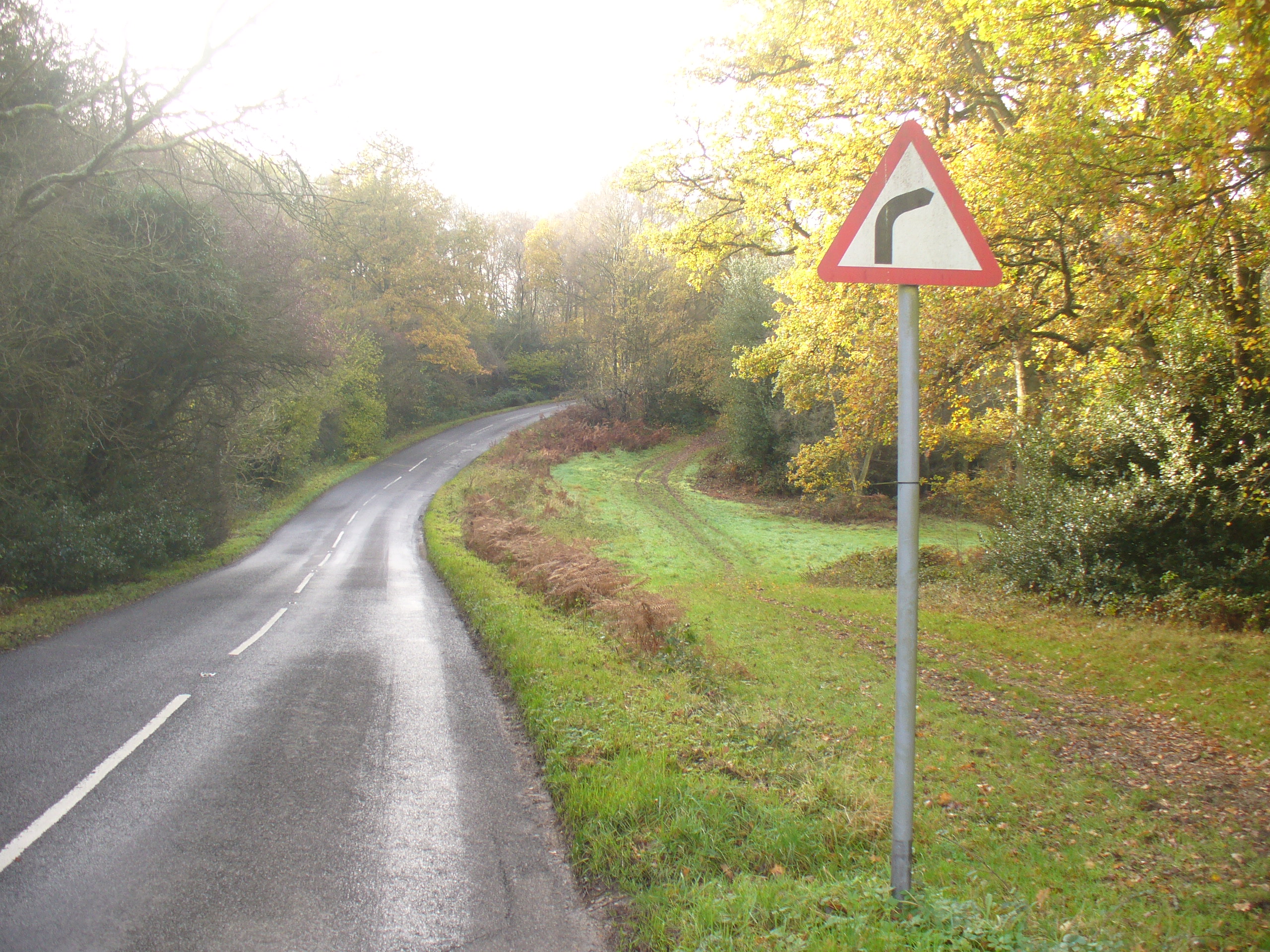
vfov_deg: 38.7
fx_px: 1357
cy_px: 476
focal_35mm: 37
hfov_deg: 50.1
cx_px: 635
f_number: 2.8
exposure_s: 1/80
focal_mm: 6.1
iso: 80
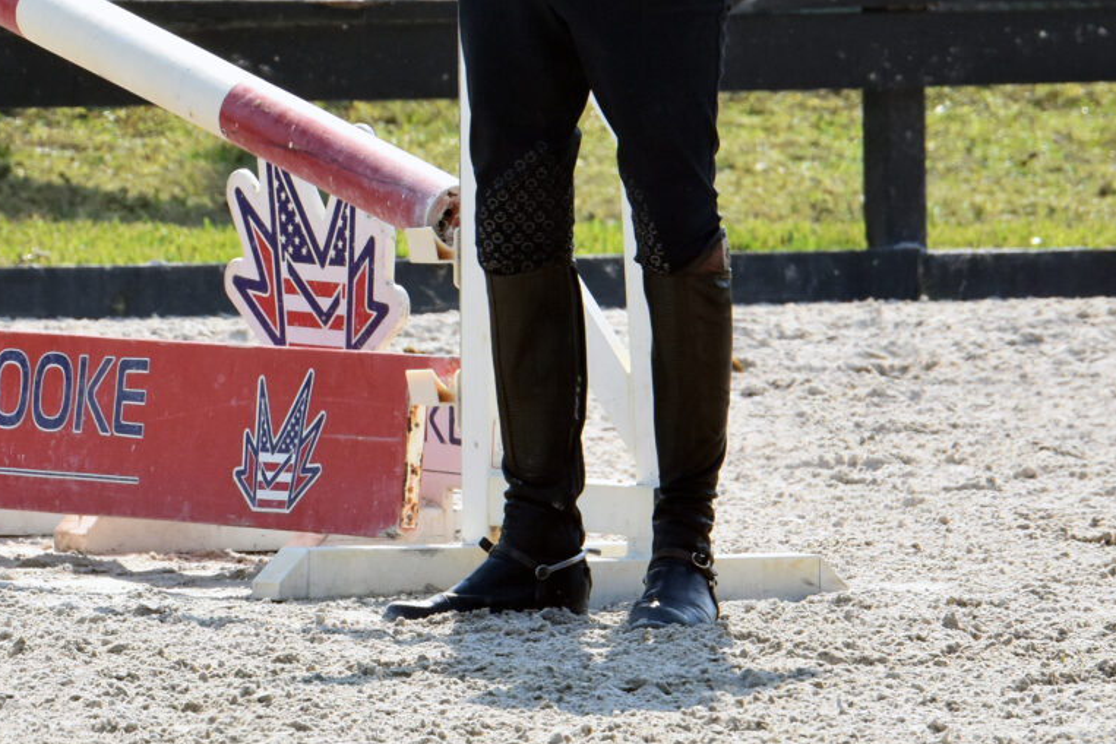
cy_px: -91
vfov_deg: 1.7
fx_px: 24958
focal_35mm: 805
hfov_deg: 2.6
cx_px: 121
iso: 640
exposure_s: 1/1000
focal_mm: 200
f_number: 8
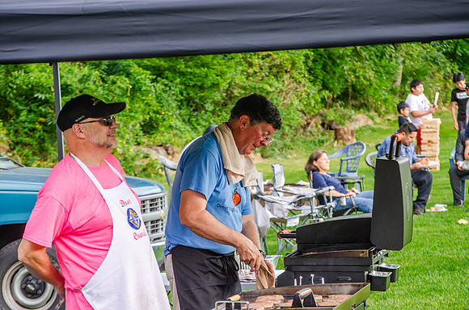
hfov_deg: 13.7
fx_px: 1950
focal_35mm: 150
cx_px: 234
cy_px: 155
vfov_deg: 9.1
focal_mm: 100
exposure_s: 1/200
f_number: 7.1
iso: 200
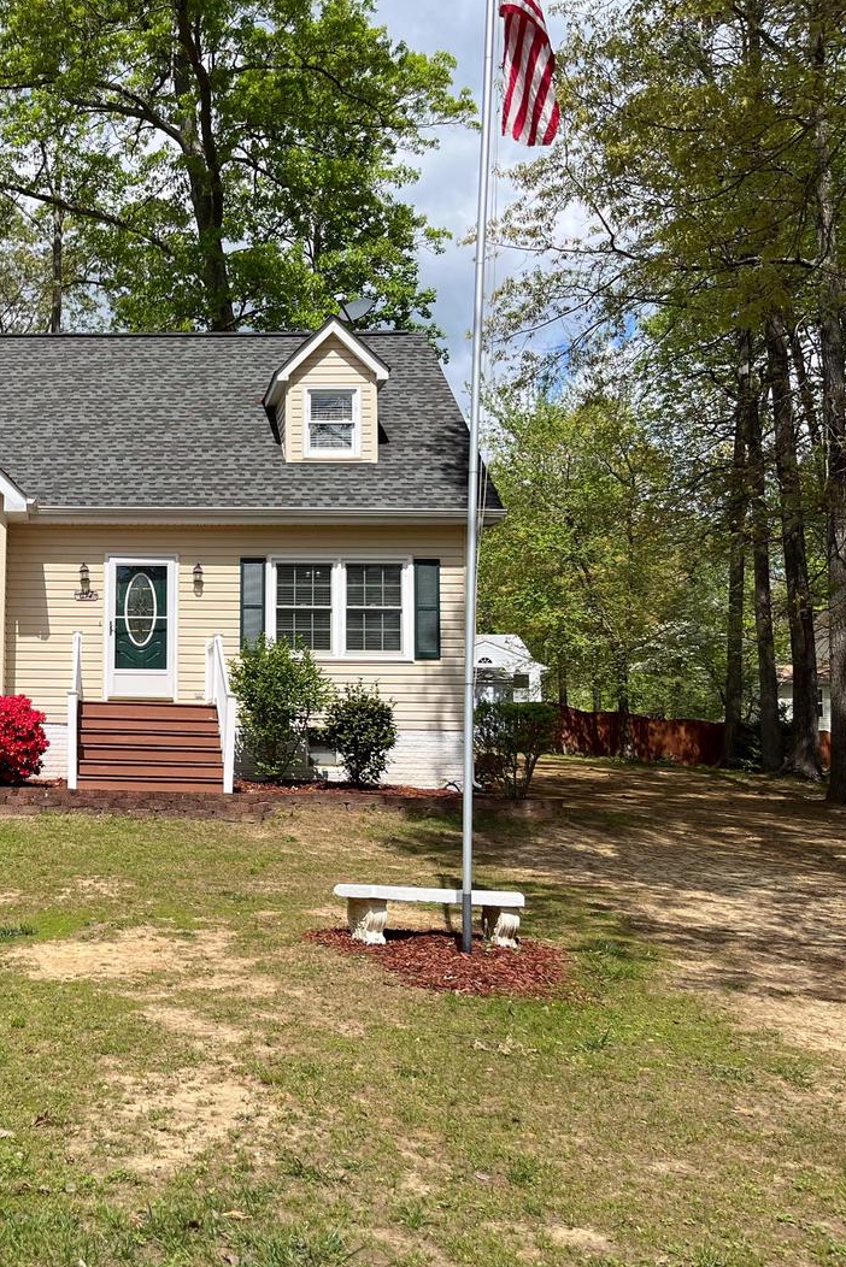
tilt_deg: +6.1
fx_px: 1303
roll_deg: -1.7
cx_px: 12
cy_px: 644
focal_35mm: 37
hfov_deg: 33.1
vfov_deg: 51.9
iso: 50
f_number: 1.6
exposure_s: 1/3311
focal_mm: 5.1
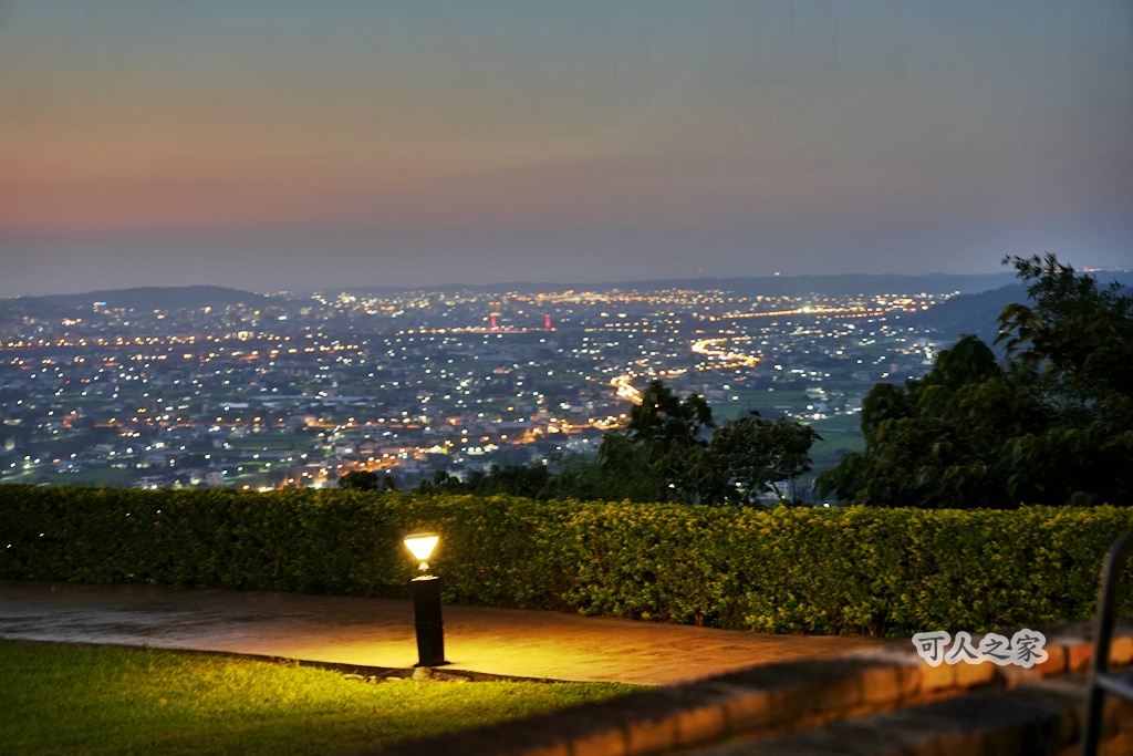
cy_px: 378
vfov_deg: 20.1
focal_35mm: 68
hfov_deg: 29.8
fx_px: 2128
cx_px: 566
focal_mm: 67.6
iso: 400
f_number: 2.8
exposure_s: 1/4
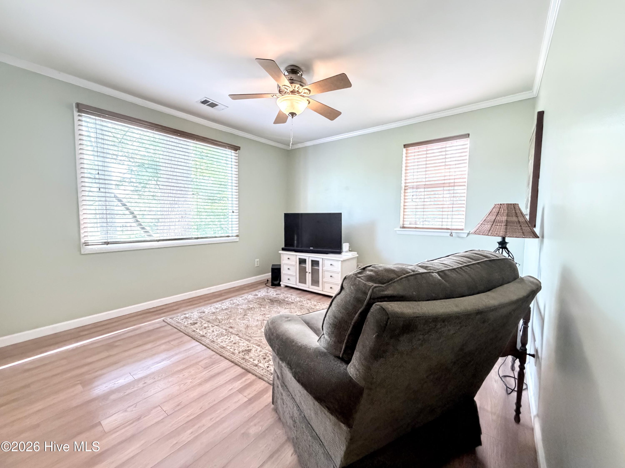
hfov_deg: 102.1
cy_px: 234
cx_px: 312
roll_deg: -0.9
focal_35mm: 14
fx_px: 253
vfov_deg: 85.7
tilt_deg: -4.7
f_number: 2.2
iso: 1000
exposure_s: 1/60
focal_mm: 2.22
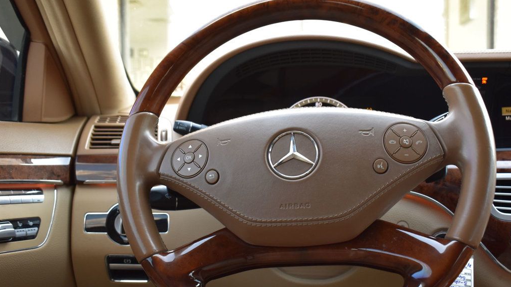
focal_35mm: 40
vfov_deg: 30.0
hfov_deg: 51.0
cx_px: 255
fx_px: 536
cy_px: 162
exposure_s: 1/20
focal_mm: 25
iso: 400
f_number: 6.3
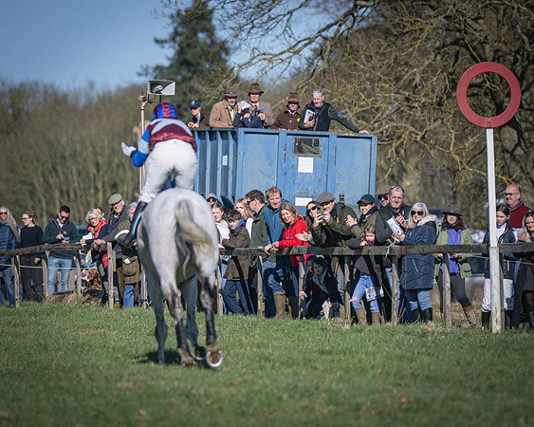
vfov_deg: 3.8
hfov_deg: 4.7
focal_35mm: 408
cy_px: 169
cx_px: 267
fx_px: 6444
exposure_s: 1/12800
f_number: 2.8
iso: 400
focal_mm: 200
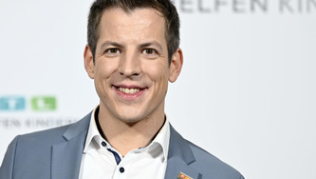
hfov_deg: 12.1
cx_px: 124
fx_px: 1484
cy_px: 112
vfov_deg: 6.9
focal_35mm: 177
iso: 1250
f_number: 2.8
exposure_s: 1/640
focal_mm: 125
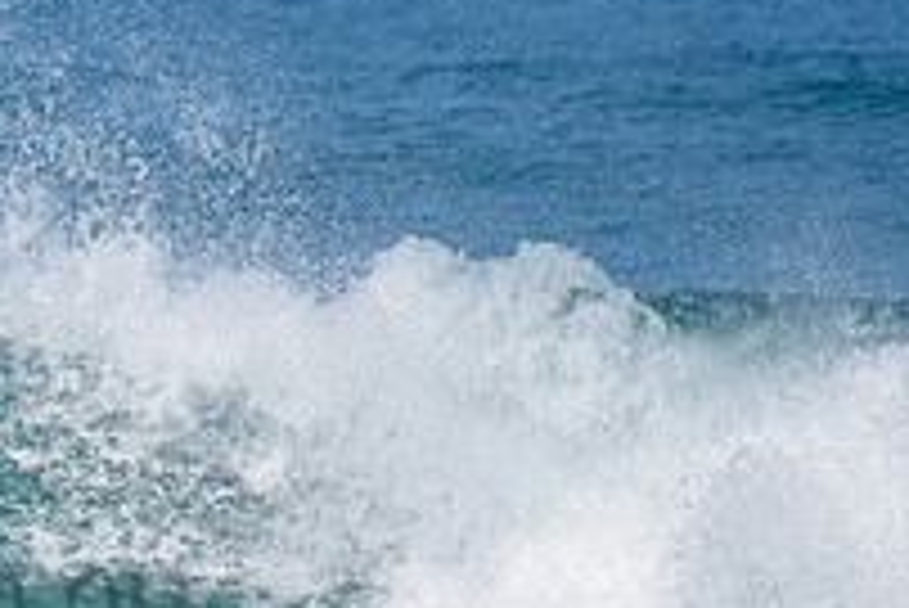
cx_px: -288
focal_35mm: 1434
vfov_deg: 1.0
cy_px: 552
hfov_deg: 1.4
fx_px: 36233
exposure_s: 1/2000
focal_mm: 500
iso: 160
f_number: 5.6
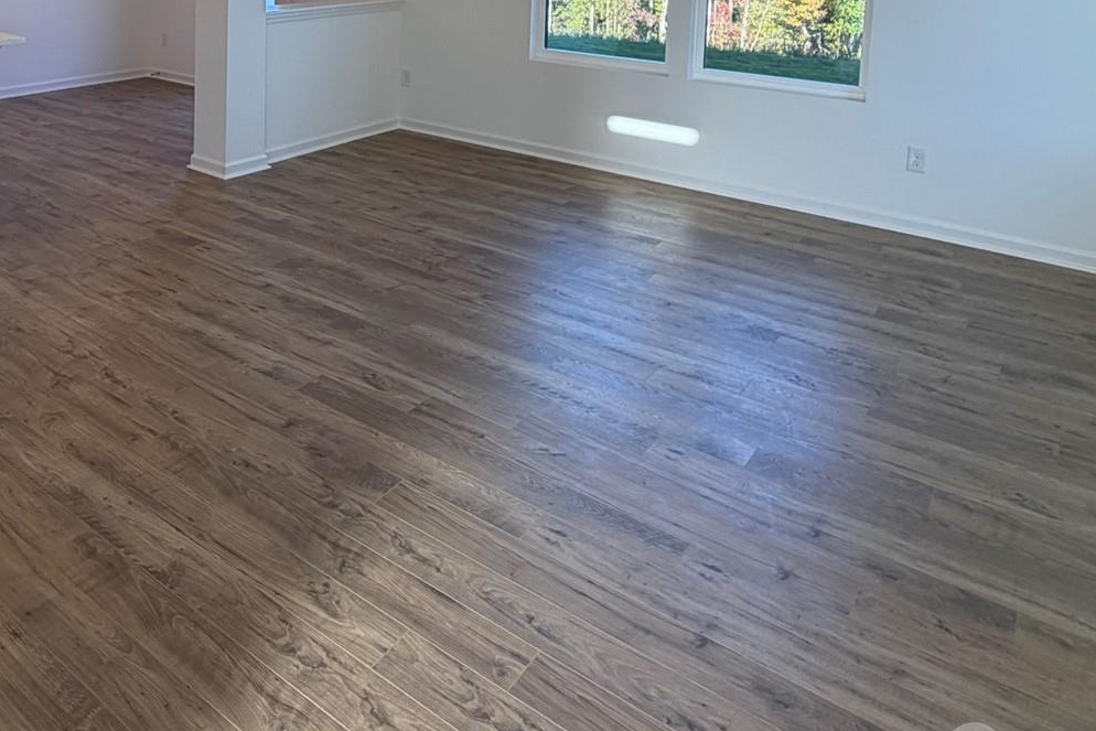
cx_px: 354
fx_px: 913
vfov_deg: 38.9
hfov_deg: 60.3
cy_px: 11
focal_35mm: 30
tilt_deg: -6.0
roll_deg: -0.8
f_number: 2.2
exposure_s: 1/120
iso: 64
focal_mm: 2.22
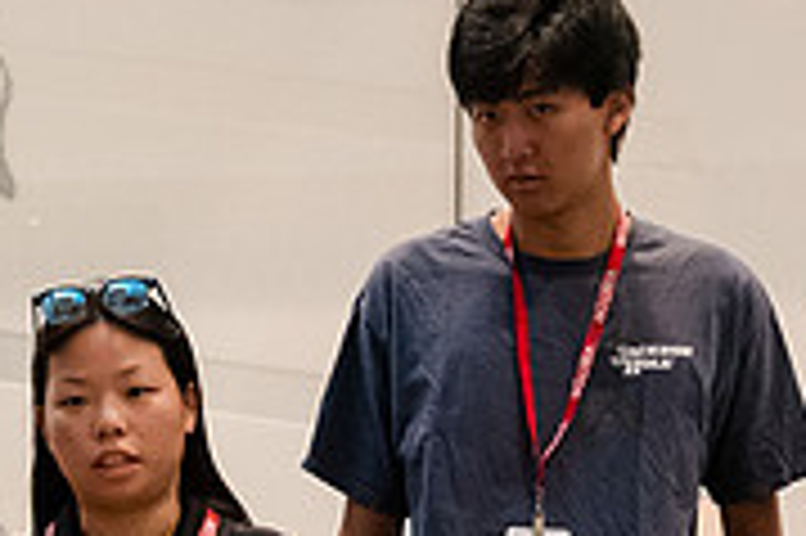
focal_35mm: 122
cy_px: 638
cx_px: 162
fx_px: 2729
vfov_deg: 11.0
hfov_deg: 16.7
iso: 6400
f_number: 3.5
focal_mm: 31
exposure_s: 1/250
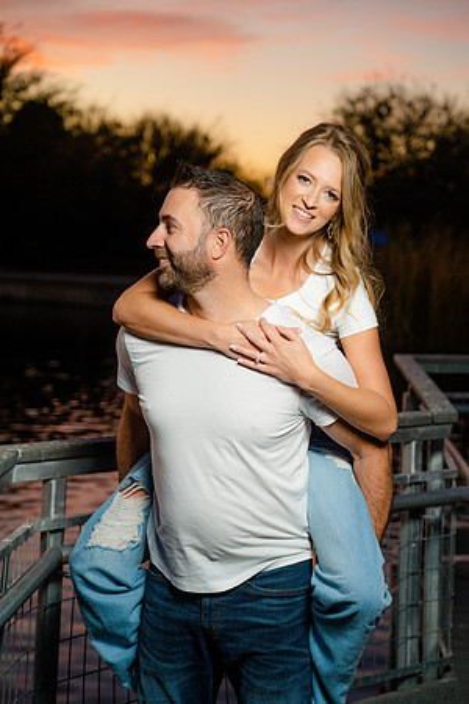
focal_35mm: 73
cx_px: 234
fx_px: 1426
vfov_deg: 27.7
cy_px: 352
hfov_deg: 18.7
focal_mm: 73
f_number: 4
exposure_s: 1/200
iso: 640
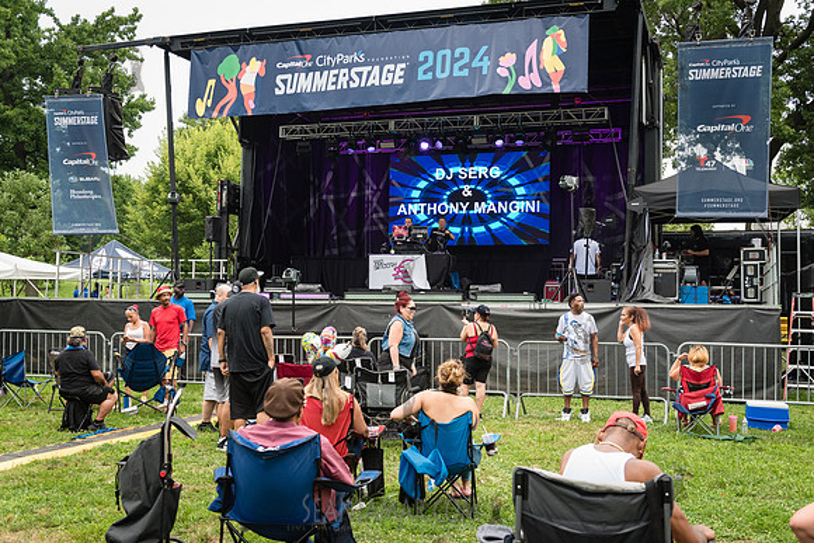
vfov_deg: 35.1
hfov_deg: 50.7
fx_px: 859
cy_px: 272
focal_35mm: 38
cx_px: 407
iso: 1000
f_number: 4
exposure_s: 1/400
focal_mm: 38
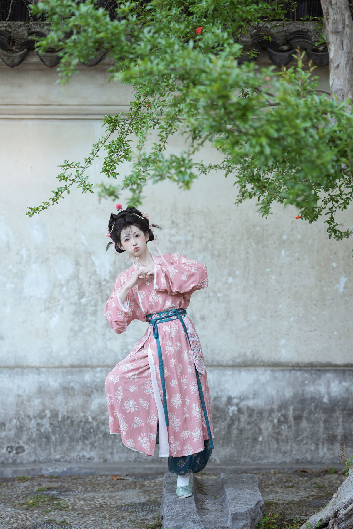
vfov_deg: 23.9
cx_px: 176
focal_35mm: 85
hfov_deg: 16.1
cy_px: 264
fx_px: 1250
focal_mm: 85
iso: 160
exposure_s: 1/250
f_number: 1.8
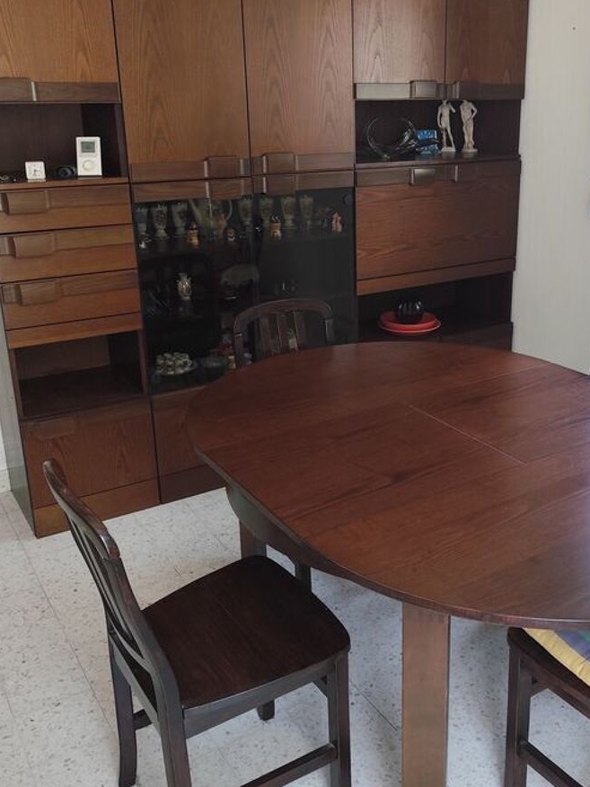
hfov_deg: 40.2
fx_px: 795
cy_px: 361
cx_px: 394
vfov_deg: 52.6
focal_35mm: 35
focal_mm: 6.19
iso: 160
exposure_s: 1/50
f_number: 1.65
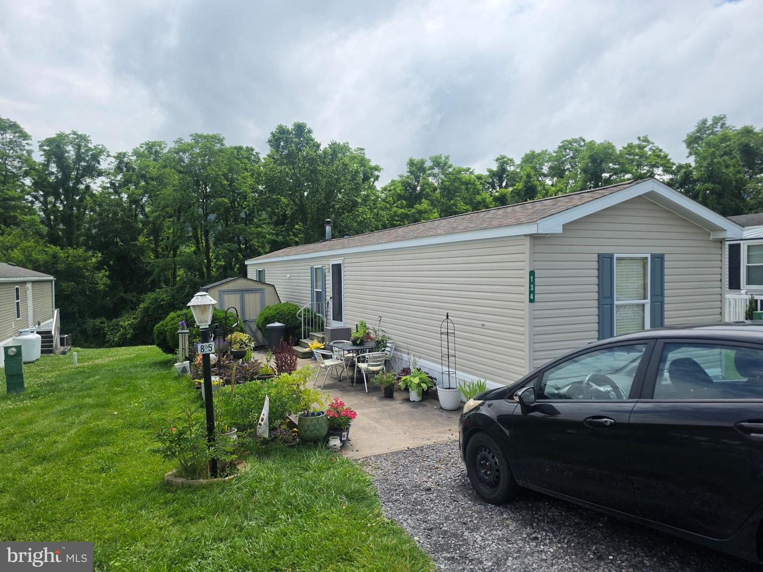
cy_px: 286
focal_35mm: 23
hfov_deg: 73.9
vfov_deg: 58.9
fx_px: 507
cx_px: 382
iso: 80
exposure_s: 1/6809
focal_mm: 6.3
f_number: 1.7
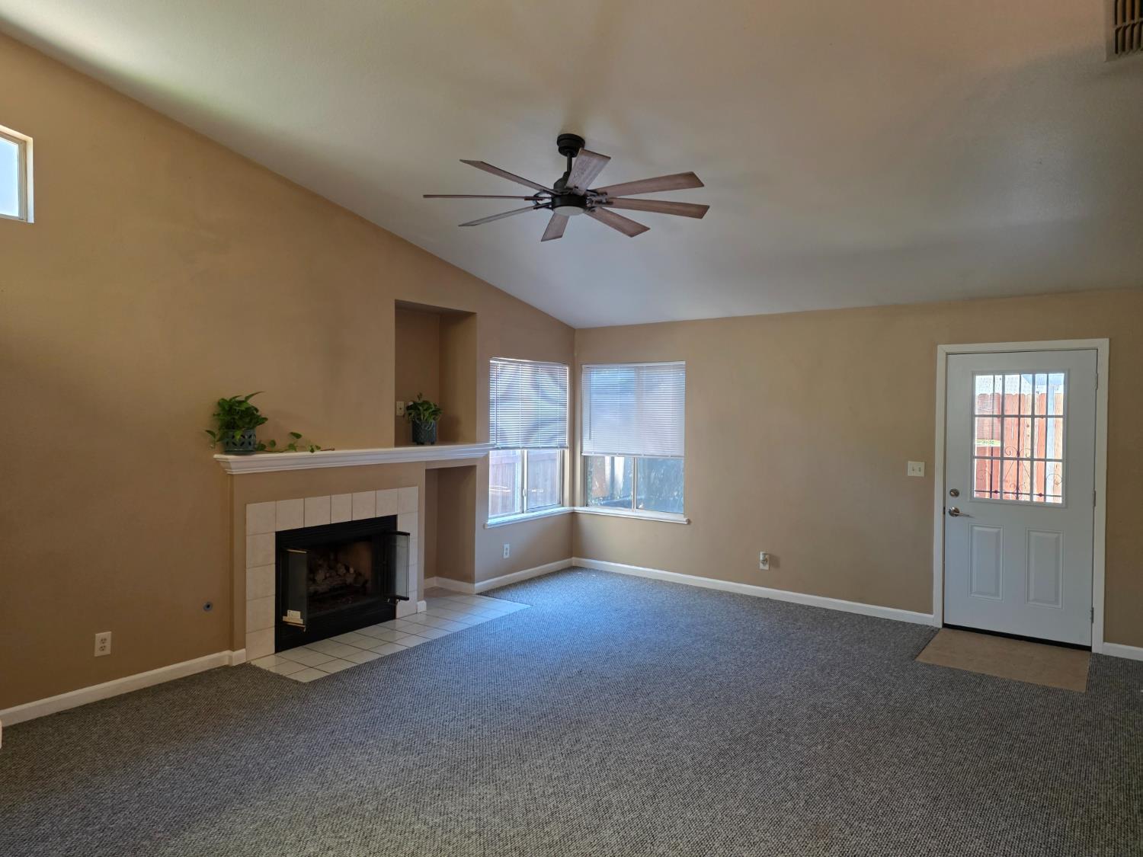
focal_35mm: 23
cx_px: 572
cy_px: 428
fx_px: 759
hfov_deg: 73.9
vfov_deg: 58.9
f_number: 1.7
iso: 500
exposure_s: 1/120
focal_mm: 6.3
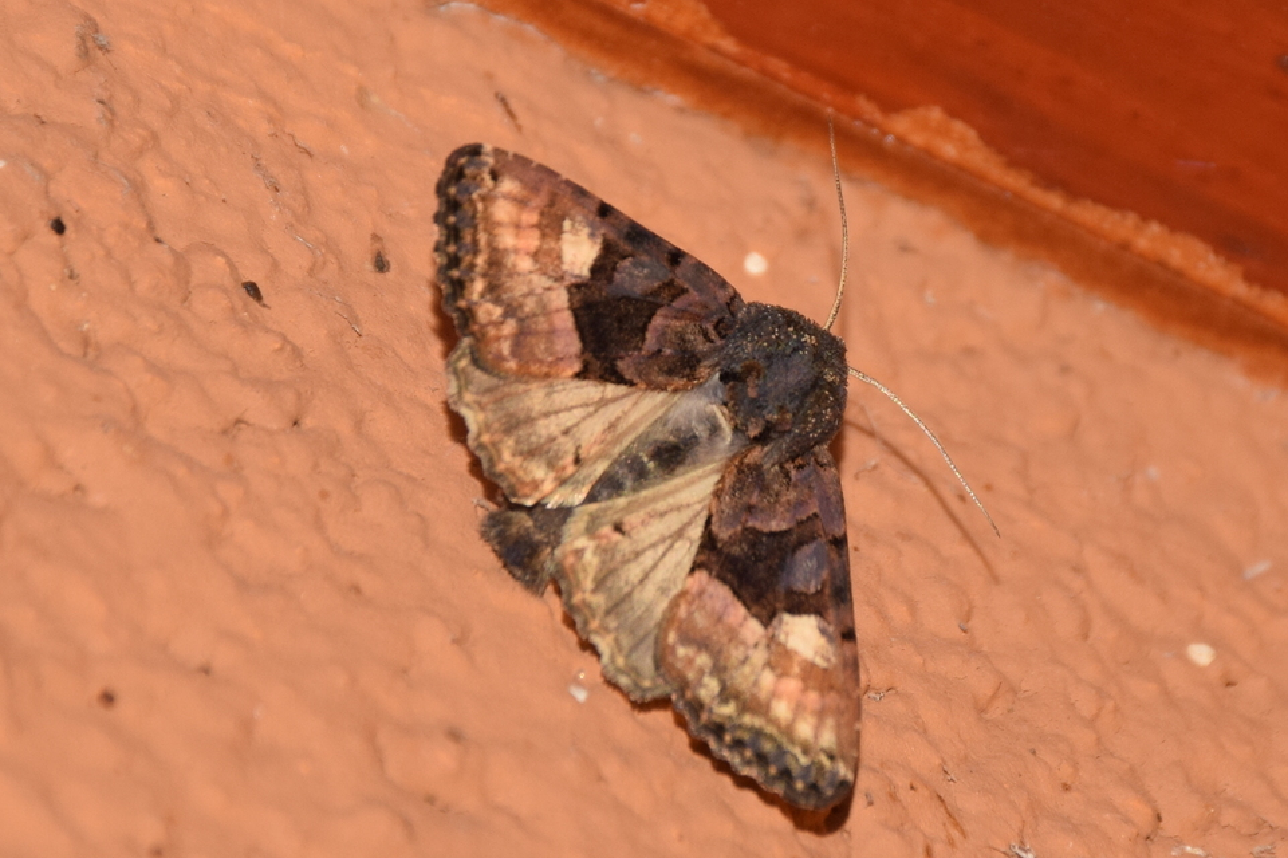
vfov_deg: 6.5
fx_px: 7510
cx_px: 644
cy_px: 429
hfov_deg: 9.8
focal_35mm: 210
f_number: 10
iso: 400
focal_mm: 140
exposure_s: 1/160
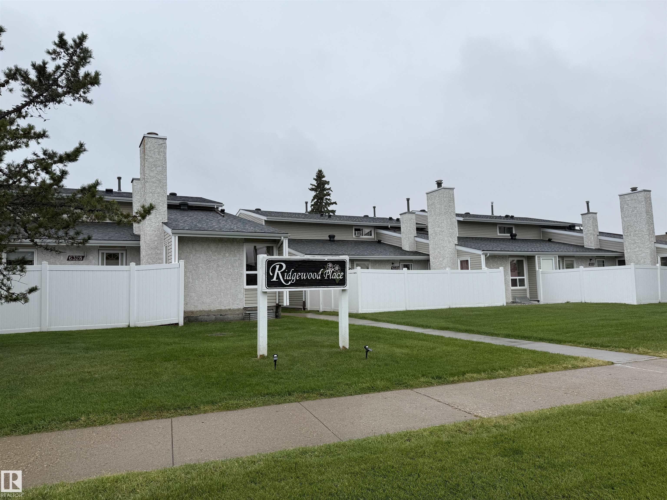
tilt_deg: +4.3
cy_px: 250
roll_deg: +1.5
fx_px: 462
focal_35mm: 24
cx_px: 334
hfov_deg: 71.6
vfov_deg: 56.8
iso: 80
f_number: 1.78
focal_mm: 6.76
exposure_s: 1/1553
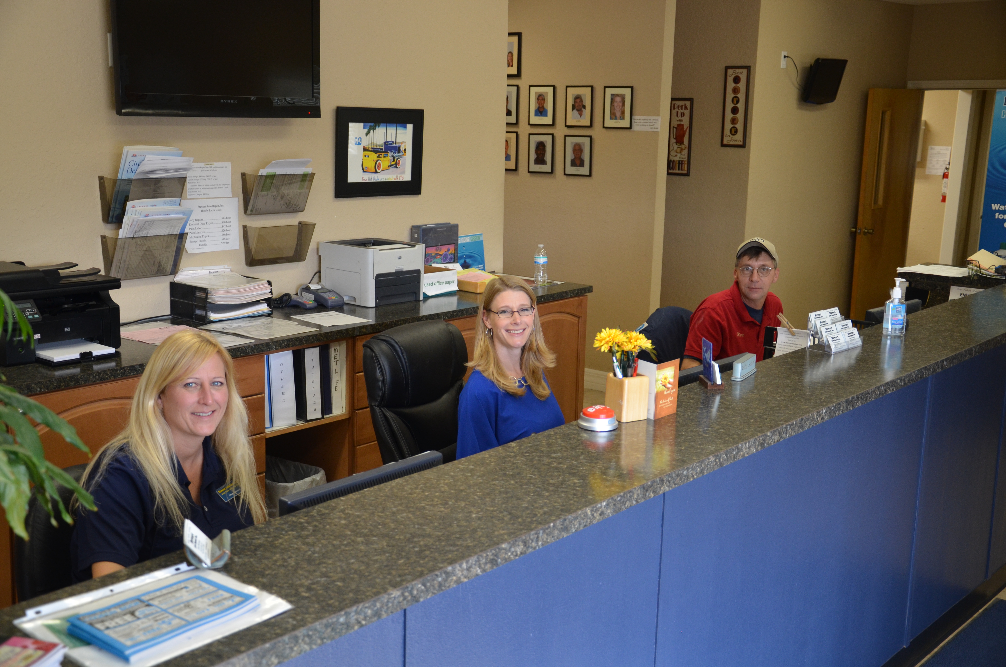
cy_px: 334
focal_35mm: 42
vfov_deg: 31.8
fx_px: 1171
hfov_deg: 46.5
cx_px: 503
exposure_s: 1/60
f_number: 4
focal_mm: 28
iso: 640
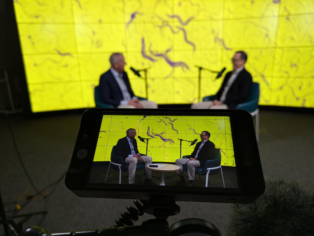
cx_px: 157
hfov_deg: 69.4
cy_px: 118
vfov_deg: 54.9
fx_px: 227
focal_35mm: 25
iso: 164
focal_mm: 5.43
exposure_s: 1/120
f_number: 1.89
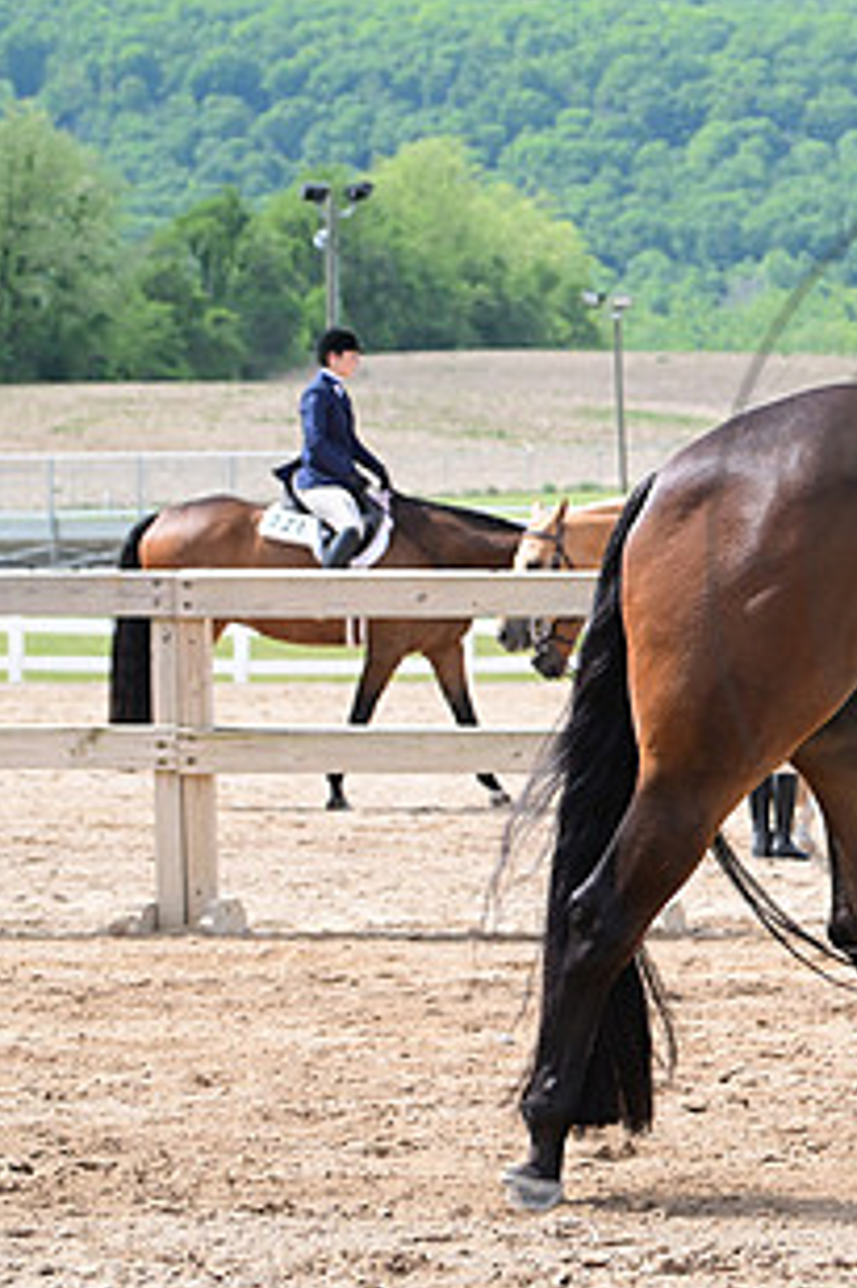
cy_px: 562
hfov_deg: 8.3
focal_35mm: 162
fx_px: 5791
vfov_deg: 12.7
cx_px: 1200
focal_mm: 86
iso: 800
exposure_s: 1/1600
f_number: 6.3
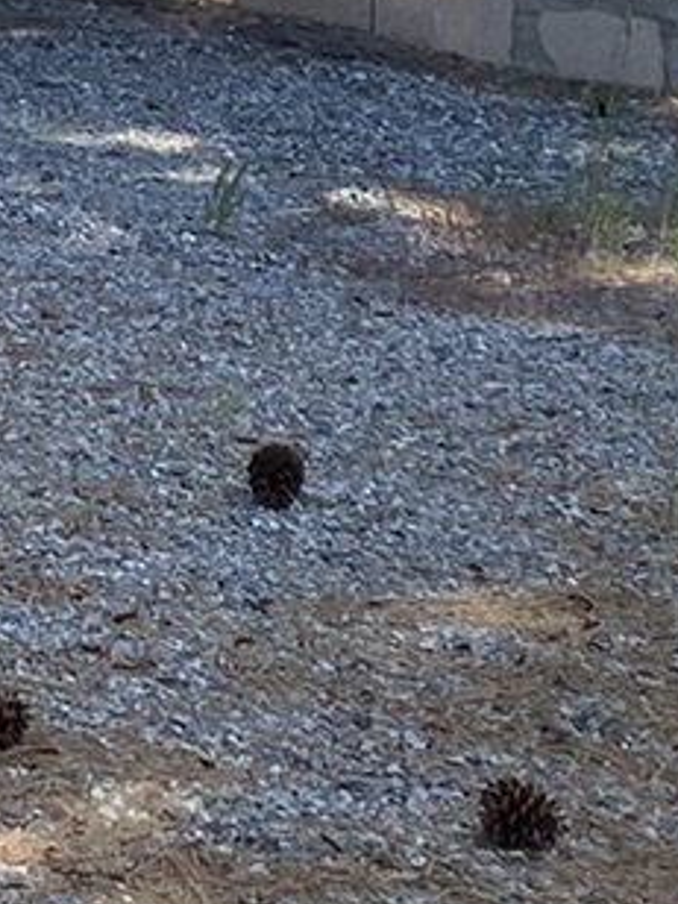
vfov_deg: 10.9
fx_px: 4518
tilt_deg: -5.7
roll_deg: +0.1
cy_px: -514
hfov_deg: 8.3
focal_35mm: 173
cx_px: -455
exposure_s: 1/529
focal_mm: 4.25
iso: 32
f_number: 1.8
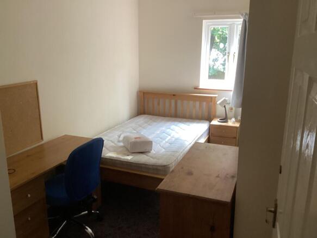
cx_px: 158
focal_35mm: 31
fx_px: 284
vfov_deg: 45.4
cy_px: 119
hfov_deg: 58.4
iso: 250
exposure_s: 1/33
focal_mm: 3.3
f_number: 2.4
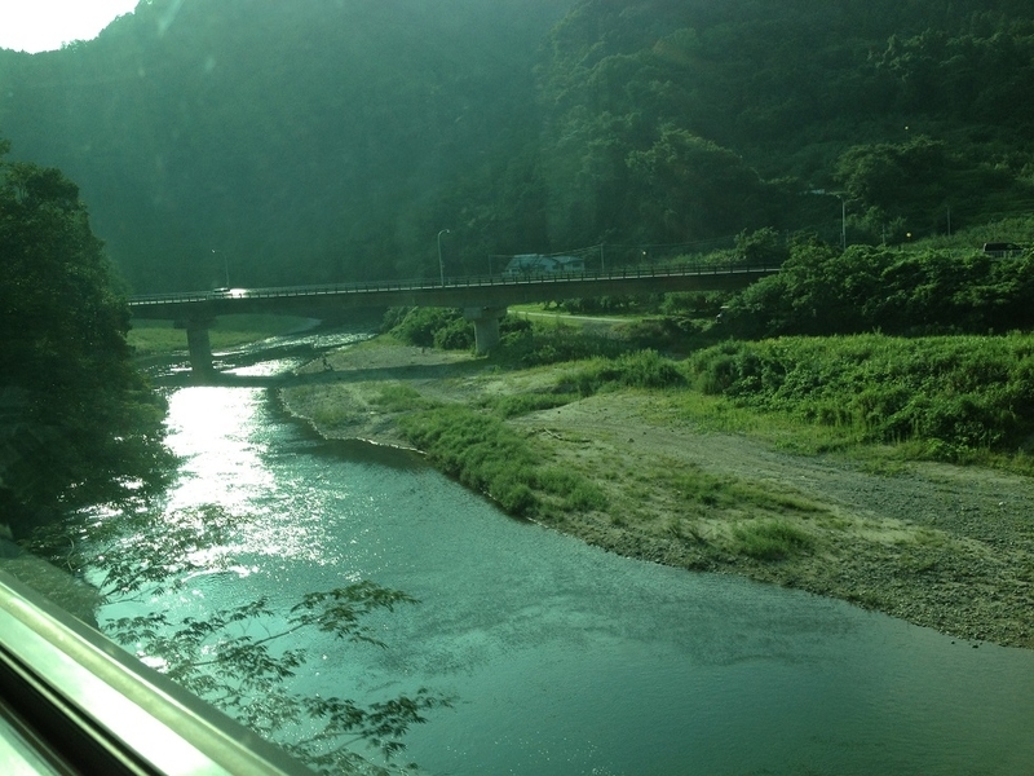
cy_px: 388
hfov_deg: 52.6
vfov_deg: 40.7
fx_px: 1045
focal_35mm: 35
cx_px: 517
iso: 50
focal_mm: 4.28
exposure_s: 1/452
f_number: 2.4
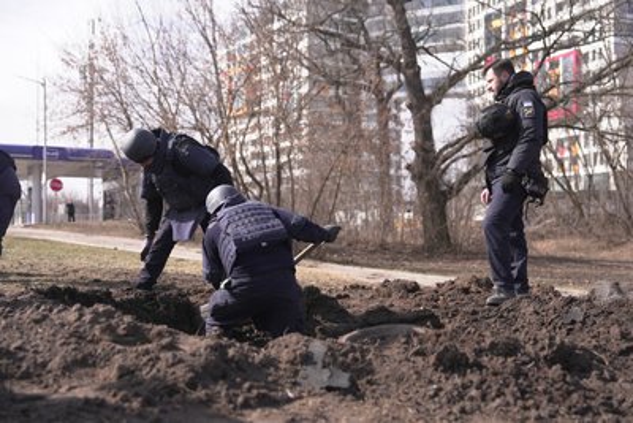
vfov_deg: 29.9
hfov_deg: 43.6
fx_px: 791
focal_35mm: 45
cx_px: 316
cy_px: 212
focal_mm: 45
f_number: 2.8
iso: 100
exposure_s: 1/1000
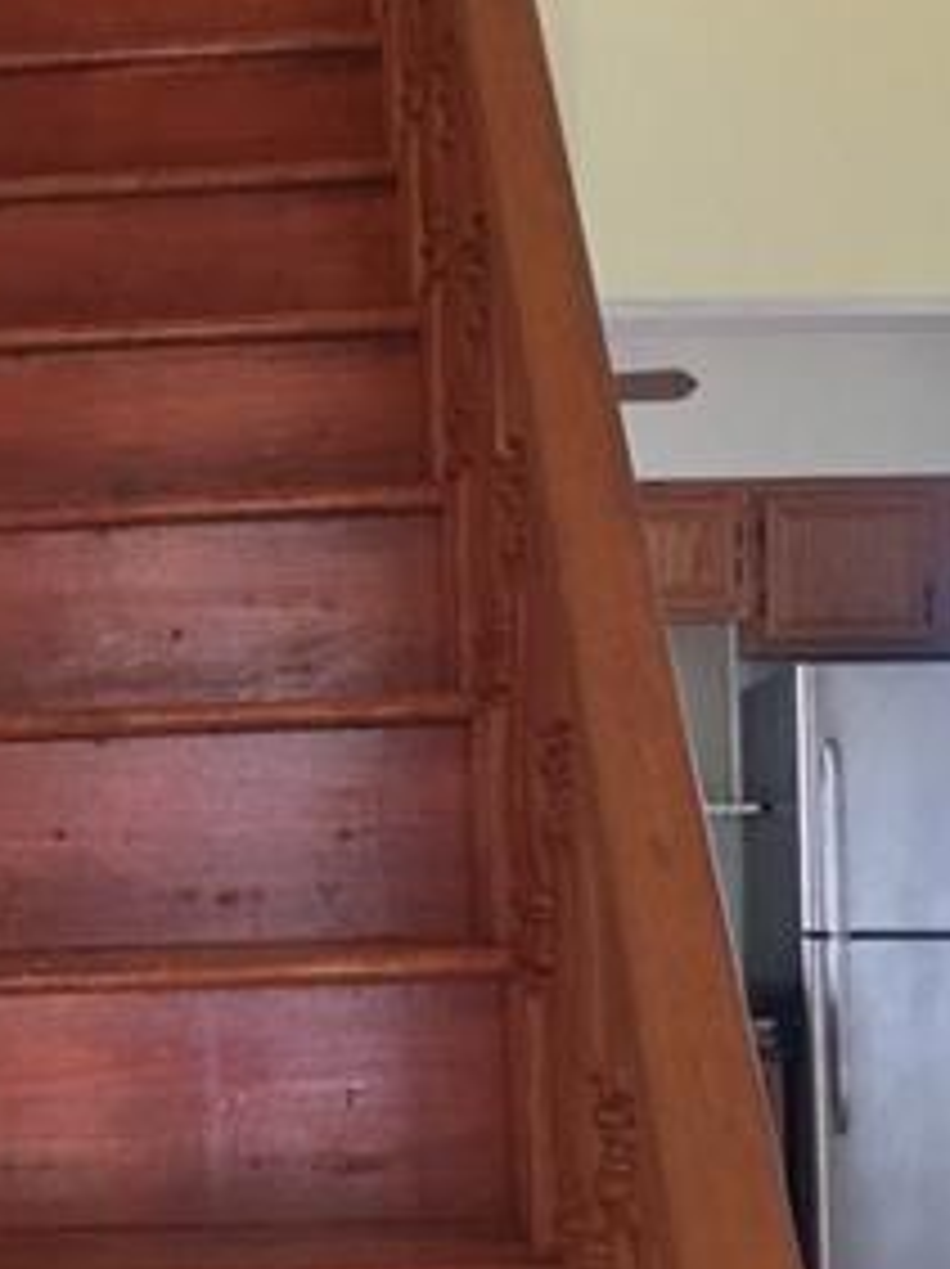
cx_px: -50
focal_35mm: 79
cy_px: 738
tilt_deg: +3.3
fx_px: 2895
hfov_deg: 18.1
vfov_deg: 24.7
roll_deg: +0.3
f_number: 2.2
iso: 125
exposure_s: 1/8
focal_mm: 4.15
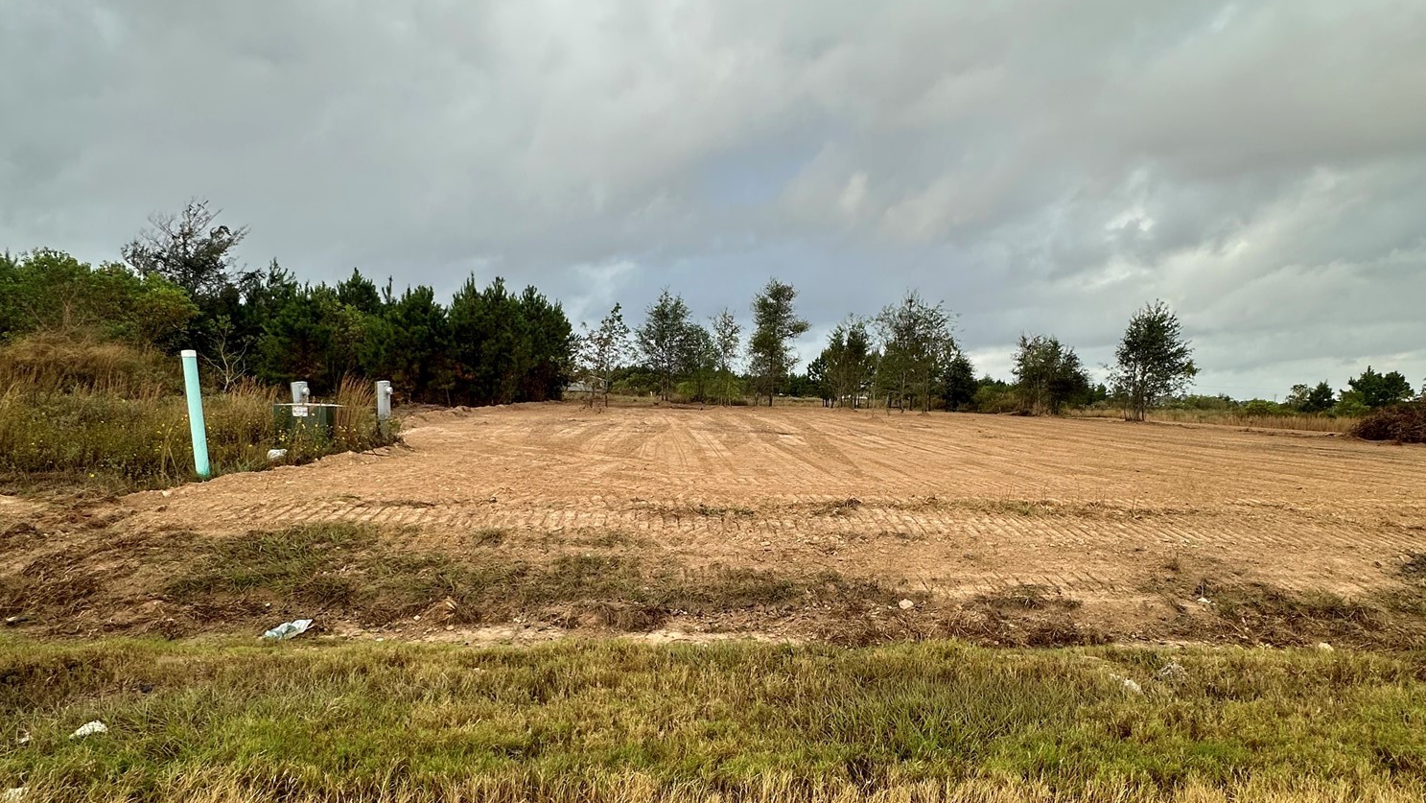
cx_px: 727
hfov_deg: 83.8
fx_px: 794
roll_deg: -3.3
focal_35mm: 21
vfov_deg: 53.3
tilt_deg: -6.3
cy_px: 480
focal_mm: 2.22
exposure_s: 1/682
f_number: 2.2
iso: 40
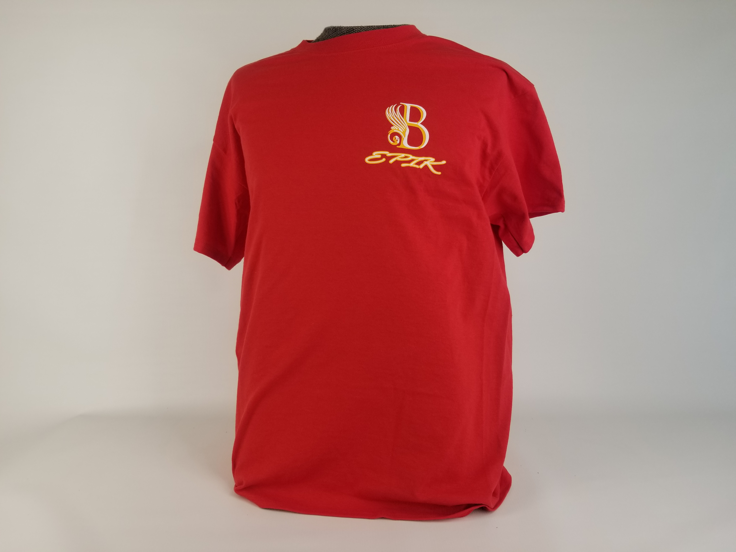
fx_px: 553
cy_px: 276
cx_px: 368
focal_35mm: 26
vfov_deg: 53.1
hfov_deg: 67.3
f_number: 1.7
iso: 50
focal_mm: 4.3
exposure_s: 1/132
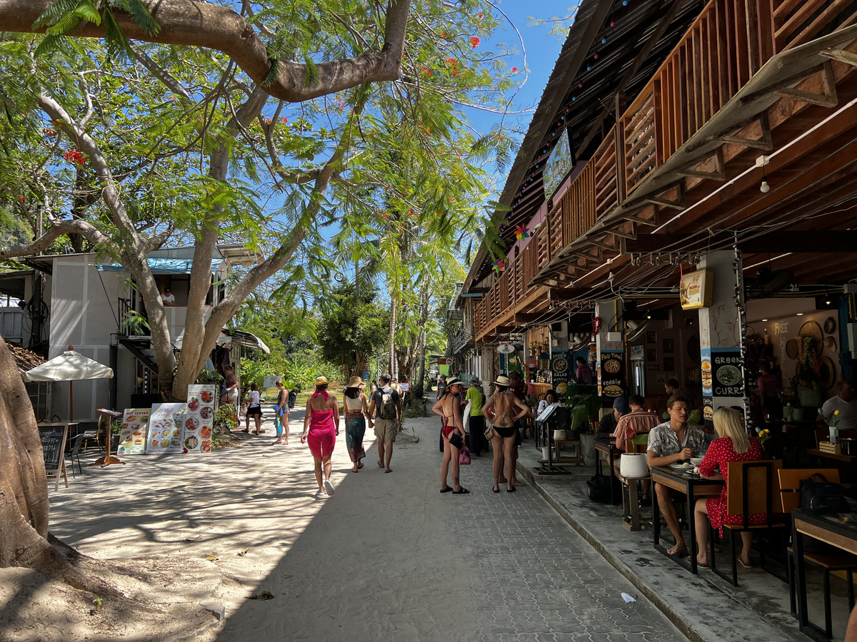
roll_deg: +1.4
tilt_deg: +5.7
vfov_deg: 53.1
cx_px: 428
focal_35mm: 26
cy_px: 321
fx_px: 644
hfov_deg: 67.3
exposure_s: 1/1238
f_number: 1.5
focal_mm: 5.7
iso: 50
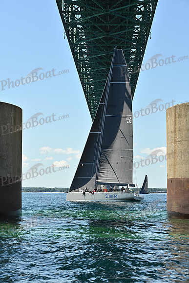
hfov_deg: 16.1
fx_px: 669
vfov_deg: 23.9
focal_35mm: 85
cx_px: 94
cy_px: 142
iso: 320
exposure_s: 1/1000
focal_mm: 85
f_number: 8
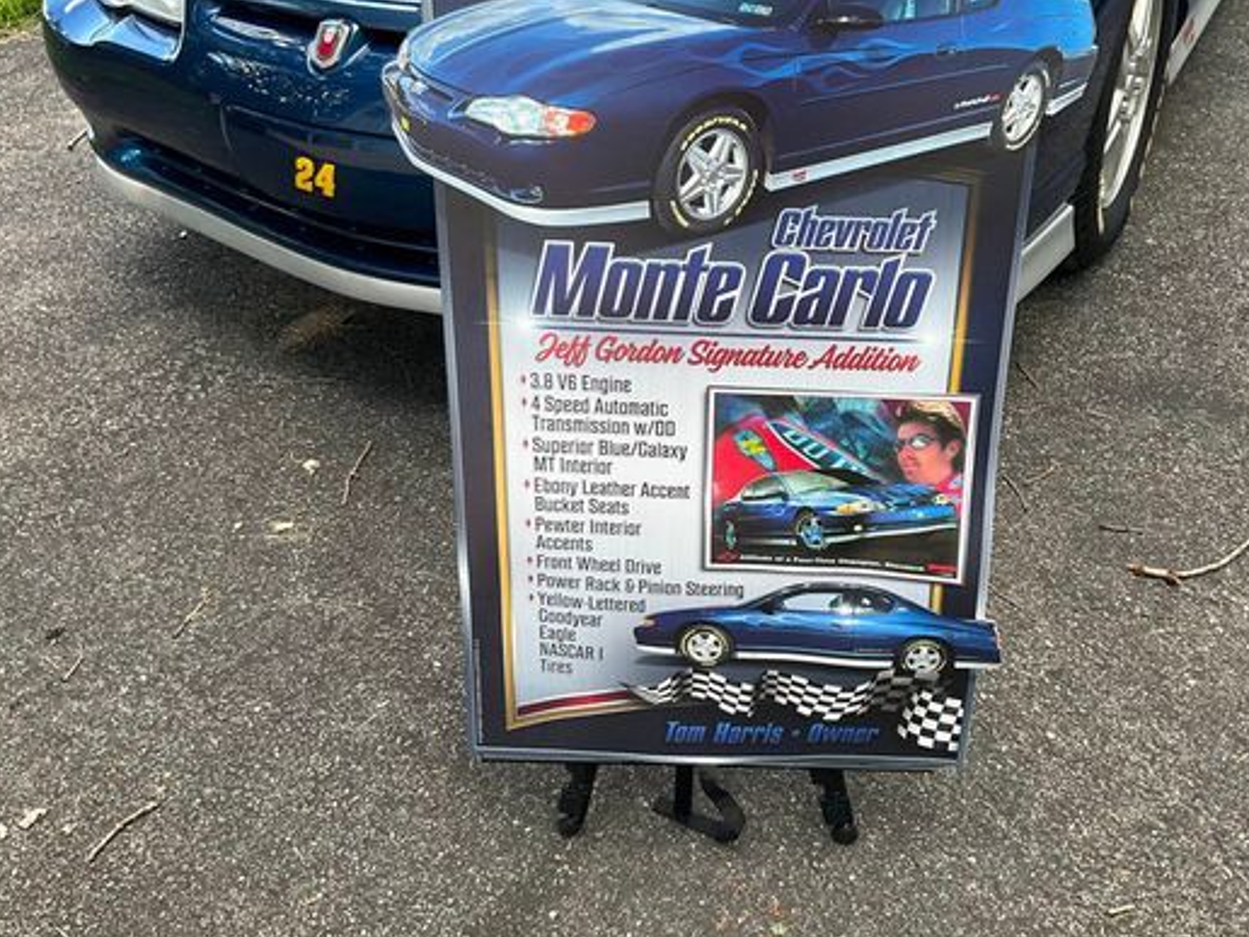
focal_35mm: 36
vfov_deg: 39.6
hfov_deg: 51.1
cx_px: 743
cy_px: 441
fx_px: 1299
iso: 16
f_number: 1.8
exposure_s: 1/132
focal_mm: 3
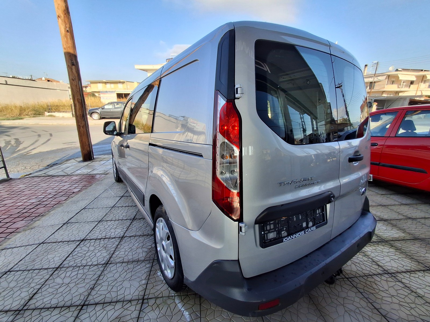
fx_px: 199
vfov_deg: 78.1
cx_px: 215
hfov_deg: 94.5
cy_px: 161
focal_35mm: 16
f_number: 2.2
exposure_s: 1/430
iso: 40
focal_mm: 1.64
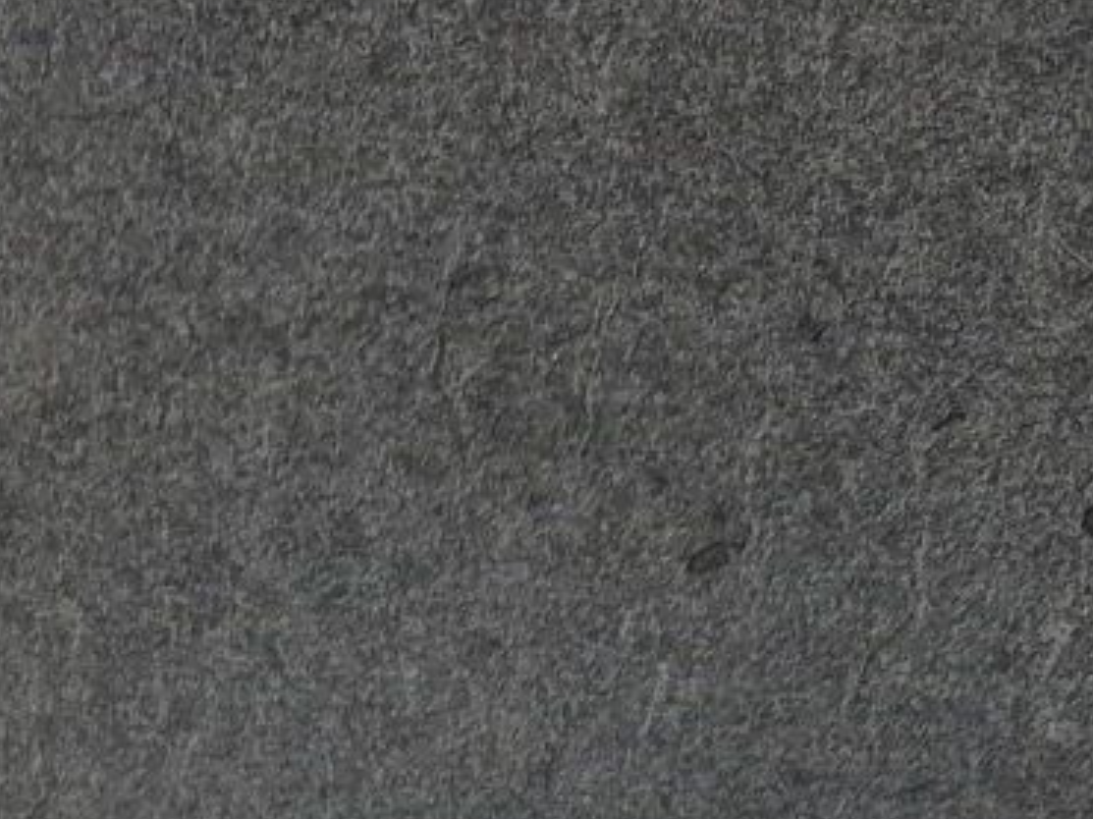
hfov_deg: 14.7
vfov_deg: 10.0
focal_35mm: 124
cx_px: -580
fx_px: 3914
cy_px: 2133
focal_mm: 5.4
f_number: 1.8
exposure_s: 1/100
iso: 640
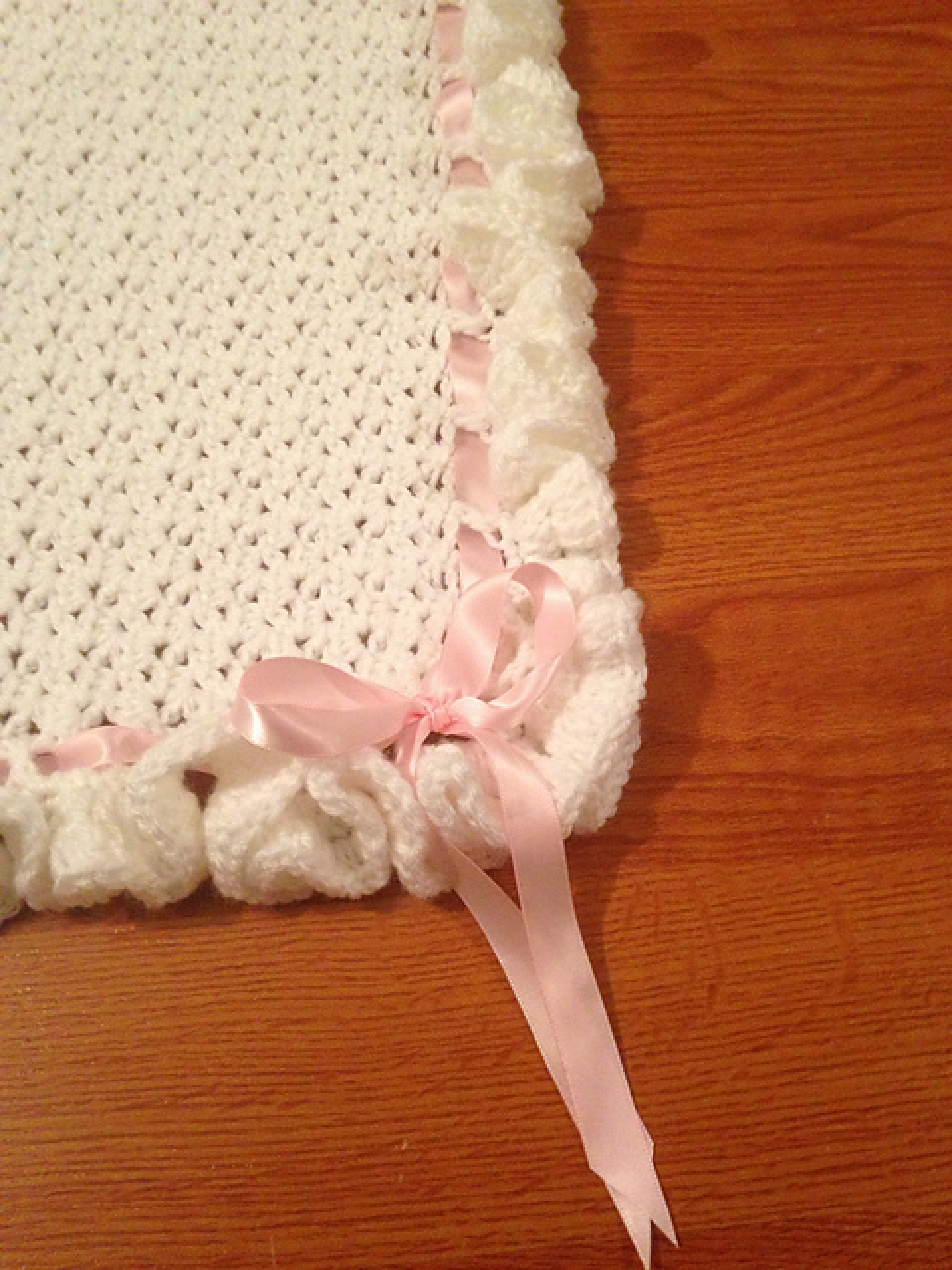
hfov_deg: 42.9
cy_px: 635
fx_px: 1210
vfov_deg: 55.4
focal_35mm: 33
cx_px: 476
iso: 400
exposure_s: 1/20
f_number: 2.4
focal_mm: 4.13
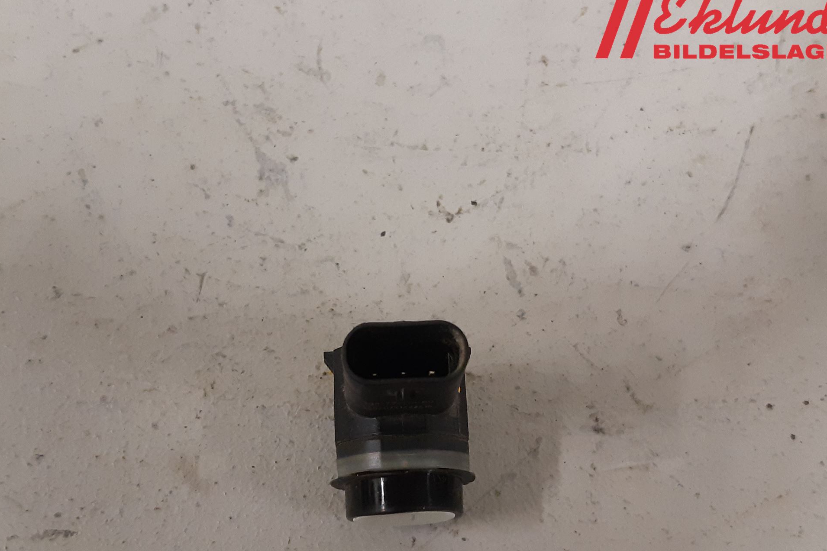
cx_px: 418
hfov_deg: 63.7
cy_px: 318
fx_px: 666
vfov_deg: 44.8
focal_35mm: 29
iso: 250
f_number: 1.7
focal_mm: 3.93
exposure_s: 1/50
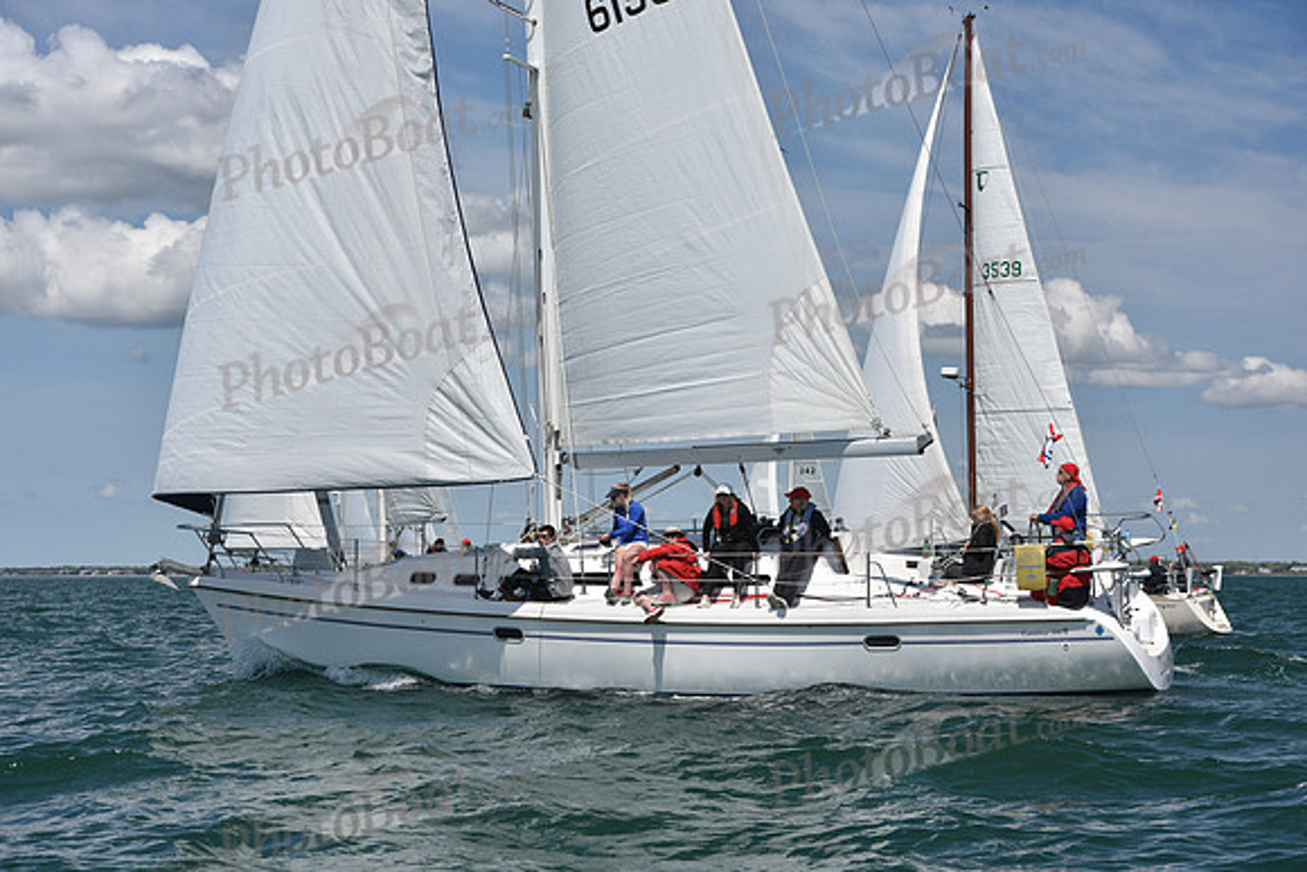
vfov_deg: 16.7
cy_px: 436
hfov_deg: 24.8
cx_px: 654
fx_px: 2978
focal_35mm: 82
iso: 320
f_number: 7.1
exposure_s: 1/800
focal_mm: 82
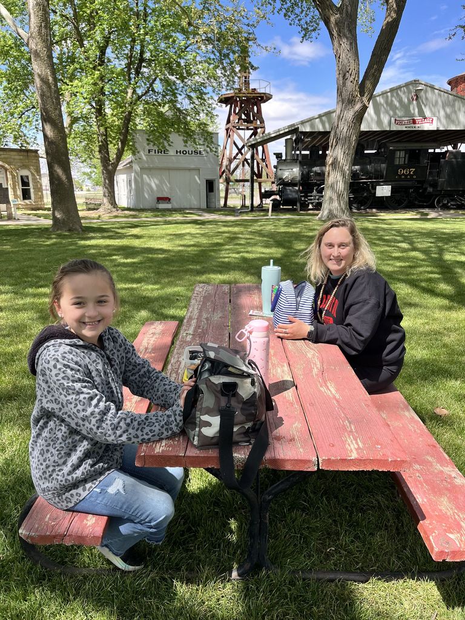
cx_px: 232
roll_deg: +2.1
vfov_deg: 67.3
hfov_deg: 53.1
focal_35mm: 26
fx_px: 466
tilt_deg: -15.3
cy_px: 310
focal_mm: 5.1
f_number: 1.6
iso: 50
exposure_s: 1/1175
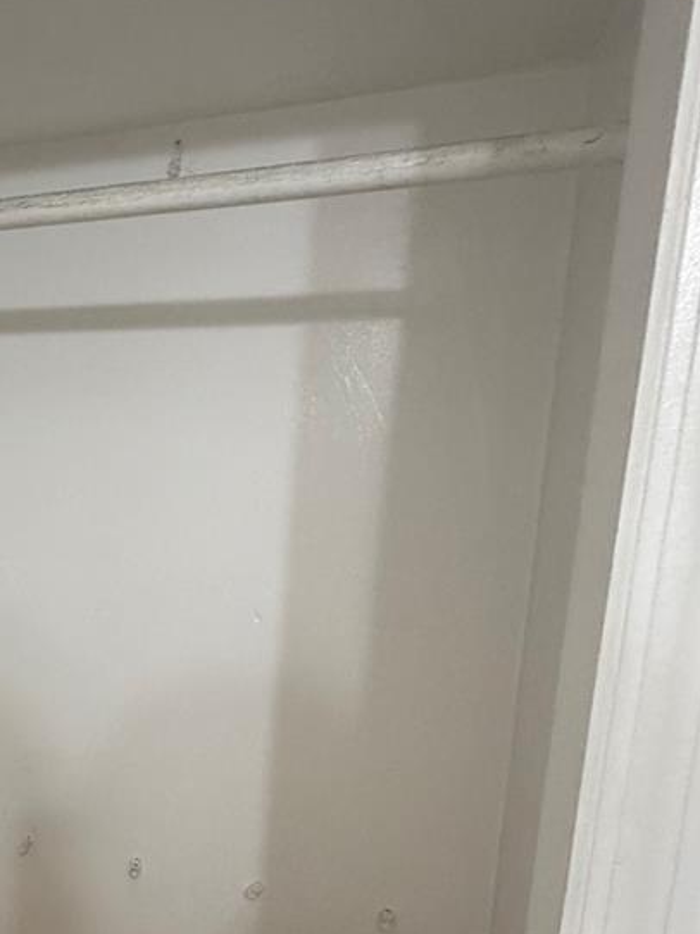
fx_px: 836
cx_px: 17
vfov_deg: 57.1
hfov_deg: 40.4
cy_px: 622
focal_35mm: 31
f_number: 2.2
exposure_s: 1/60
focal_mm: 2.22
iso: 320
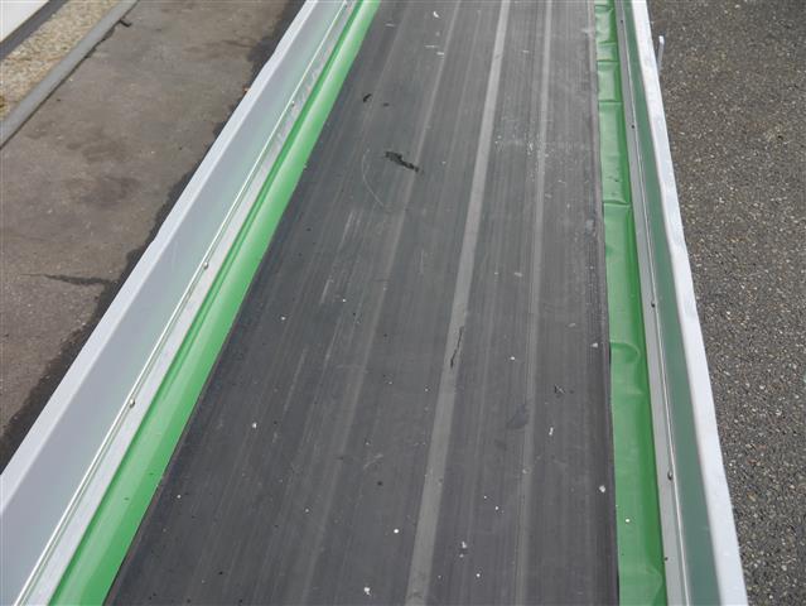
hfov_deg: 42.9
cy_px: 303
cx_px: 403
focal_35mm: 44
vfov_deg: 32.9
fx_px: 1025
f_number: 4.4
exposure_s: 1/80
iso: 160
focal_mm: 22
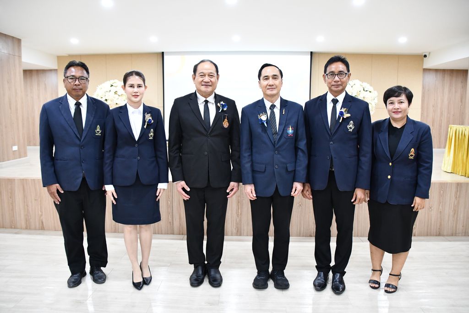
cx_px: 234
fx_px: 352
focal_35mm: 27
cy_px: 156
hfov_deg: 67.4
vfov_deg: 47.9
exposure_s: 1/80
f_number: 3.5
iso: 3200
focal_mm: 18
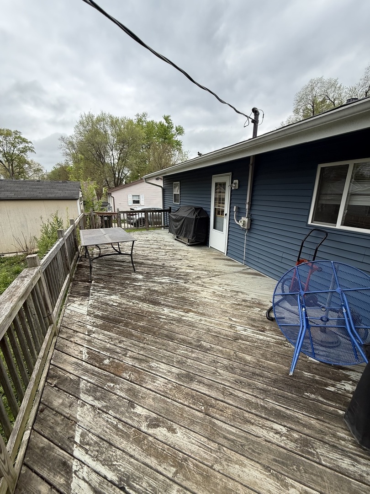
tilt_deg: -16.0
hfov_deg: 85.7
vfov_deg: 102.1
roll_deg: -0.9
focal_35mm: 14
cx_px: 185
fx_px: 200
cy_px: 247
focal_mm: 2.22
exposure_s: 1/770
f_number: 2.2
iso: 64
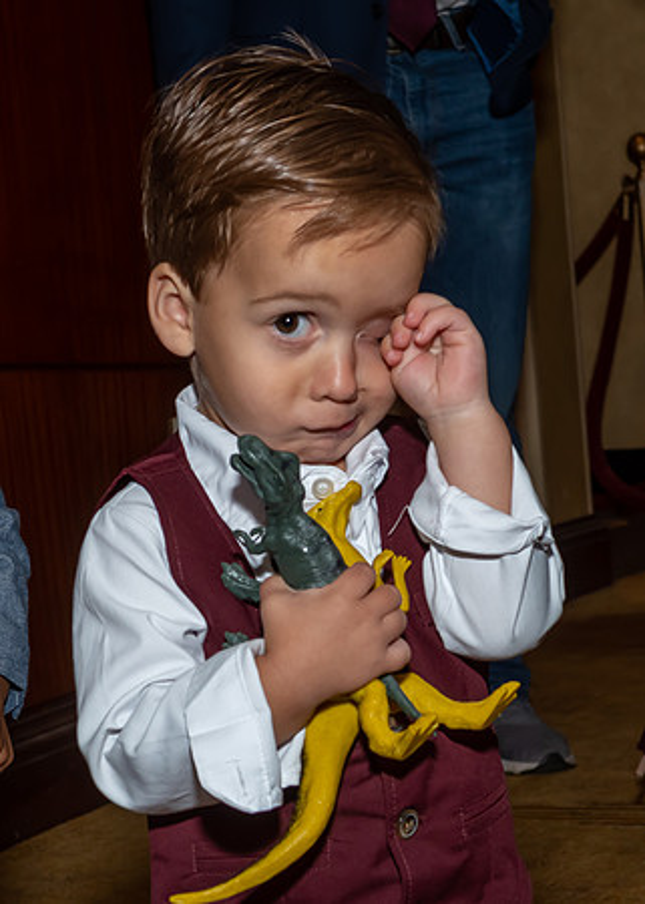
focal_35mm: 118
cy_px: 470
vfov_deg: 17.0
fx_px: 3032
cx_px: 327
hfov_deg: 12.1
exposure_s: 1/250
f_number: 8
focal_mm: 45
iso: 500
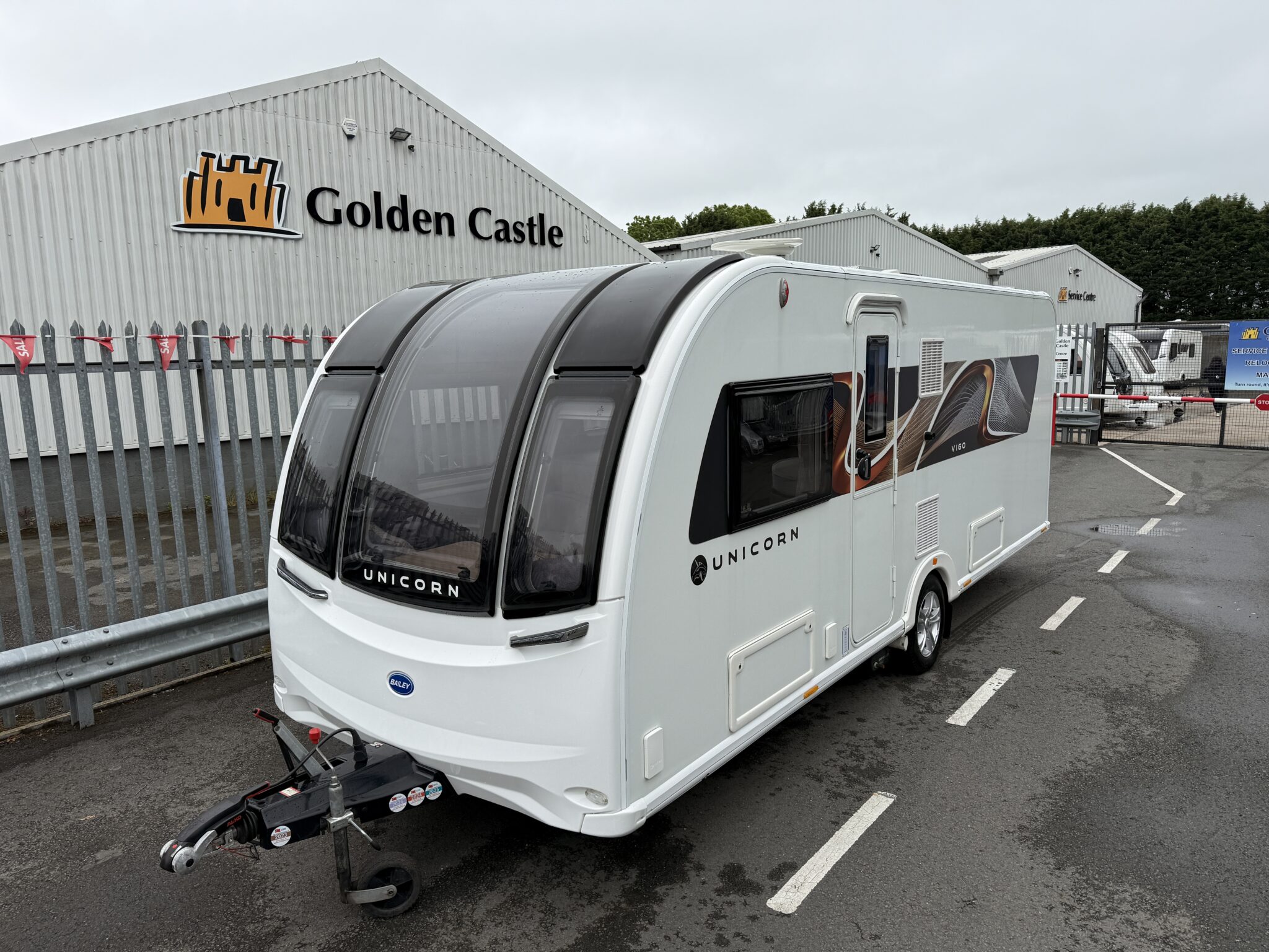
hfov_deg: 71.6
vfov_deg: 56.8
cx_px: 634
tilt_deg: -8.8
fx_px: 880
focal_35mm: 24
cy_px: 476
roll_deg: +1.7
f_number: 1.78
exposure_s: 1/2000
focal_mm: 6.76
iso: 80
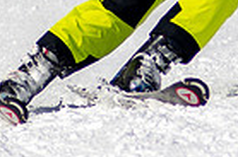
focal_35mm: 3112
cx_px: 180
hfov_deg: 0.7
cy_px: -113
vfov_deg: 0.4
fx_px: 20527
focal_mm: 300
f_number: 2.8
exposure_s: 1/6400
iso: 100
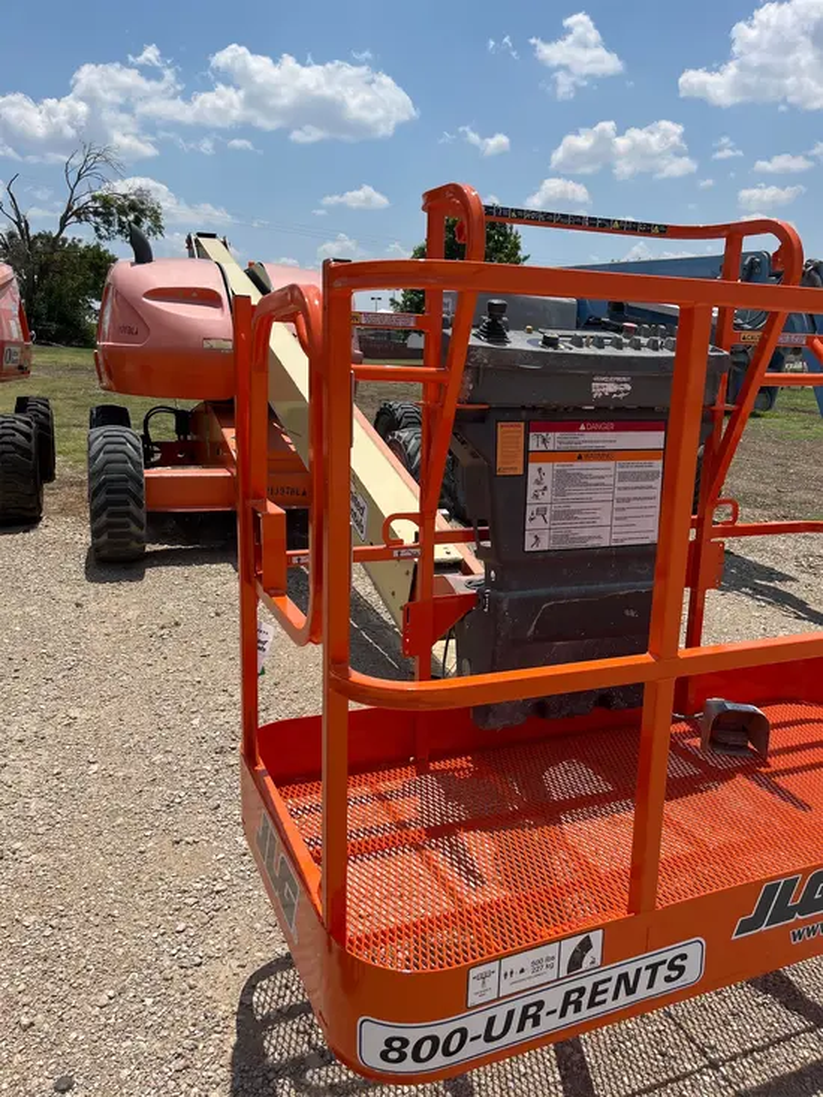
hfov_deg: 53.1
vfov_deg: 67.3
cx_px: 412
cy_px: 548
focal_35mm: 26
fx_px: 824
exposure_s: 1/5319
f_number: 1.6
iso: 50
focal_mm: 5.1
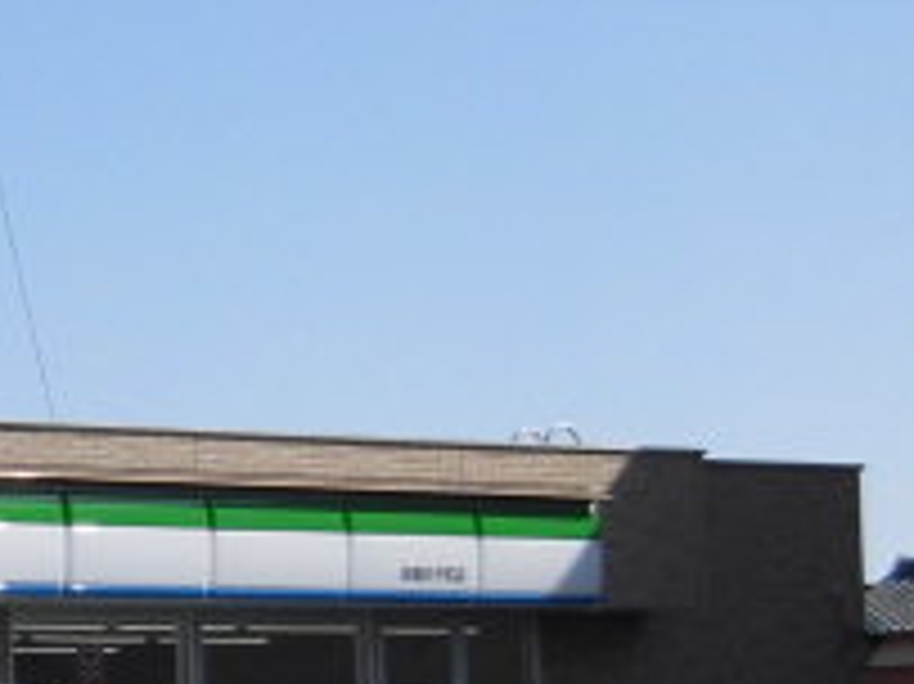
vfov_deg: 8.0
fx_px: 4908
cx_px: -468
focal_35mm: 186
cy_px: 572
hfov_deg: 10.3
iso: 100
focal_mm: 10.54
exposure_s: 1/200
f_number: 10.5
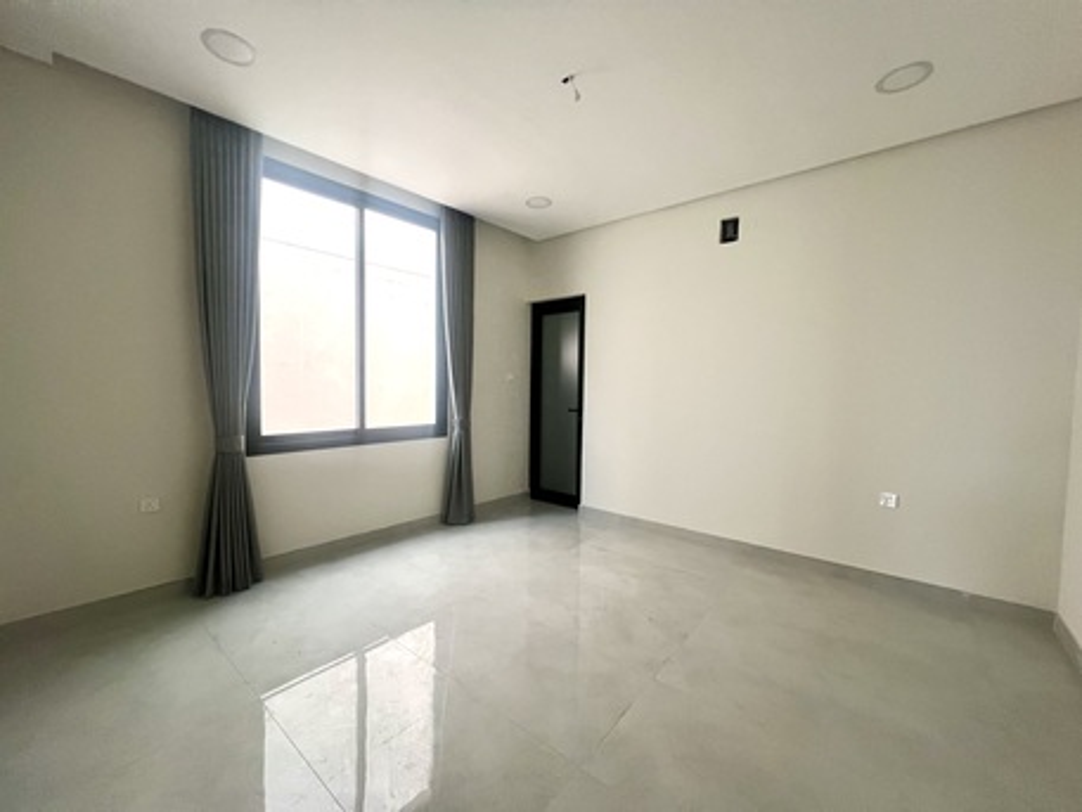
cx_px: 541
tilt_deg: -2.2
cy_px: 406
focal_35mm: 13
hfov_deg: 106.2
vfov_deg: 89.9
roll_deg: -0.3
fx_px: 406
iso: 200
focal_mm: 1.57
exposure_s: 1/99
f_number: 1.8
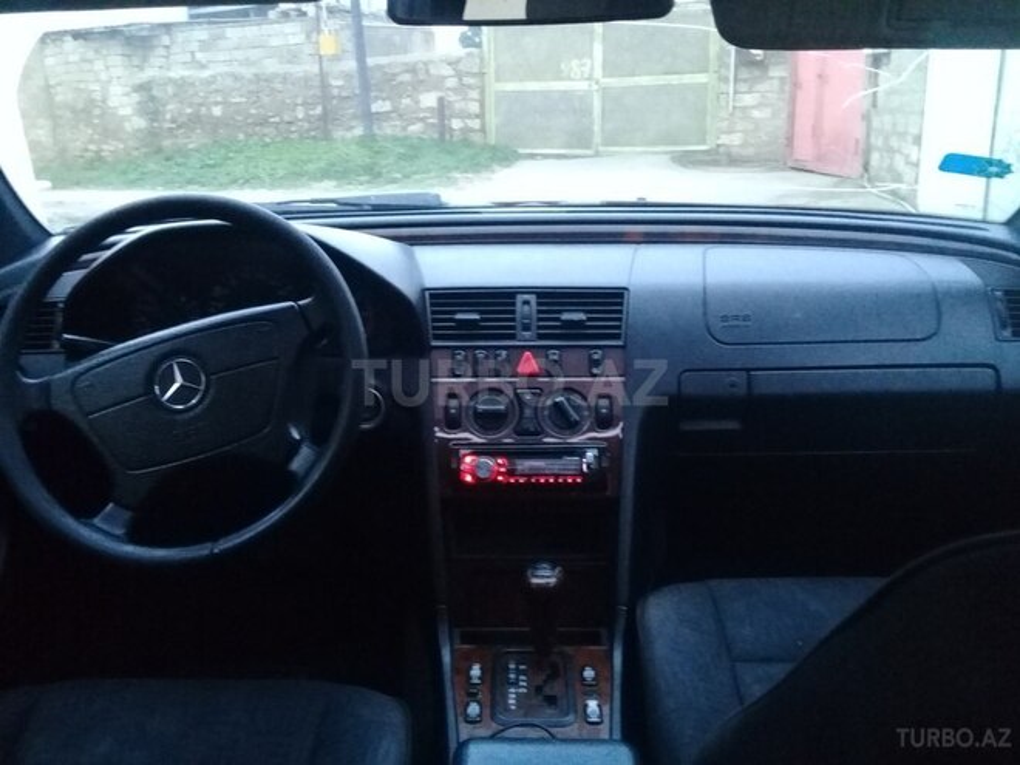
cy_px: 382
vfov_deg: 45.4
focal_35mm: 31
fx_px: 913
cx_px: 510
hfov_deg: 58.4
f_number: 2.2
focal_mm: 3.3
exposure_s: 1/17
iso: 500
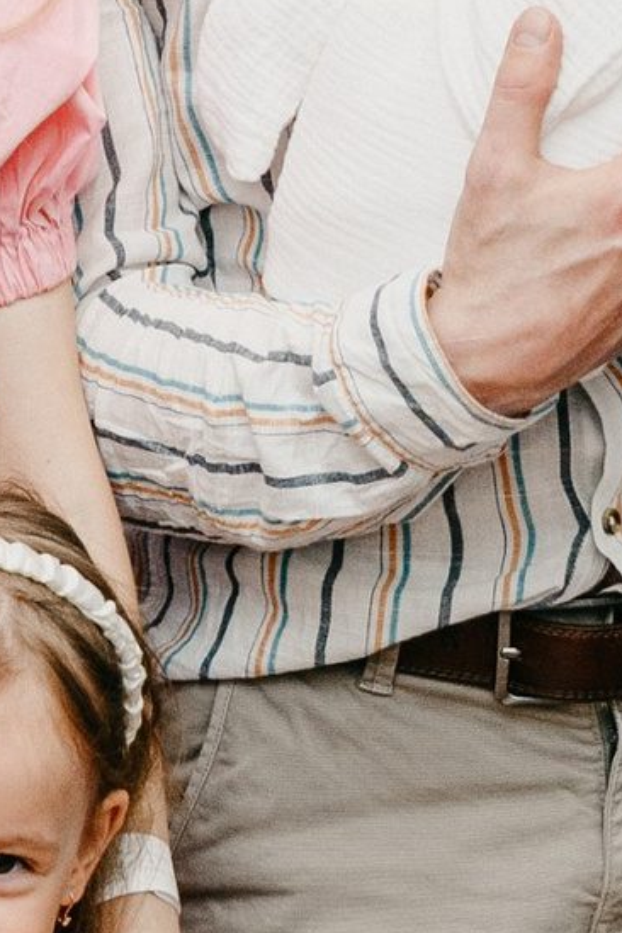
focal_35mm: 168
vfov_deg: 12.2
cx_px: 7
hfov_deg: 8.1
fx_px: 4354
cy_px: 177
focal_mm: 24
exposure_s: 1/160
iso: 500
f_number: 4.5
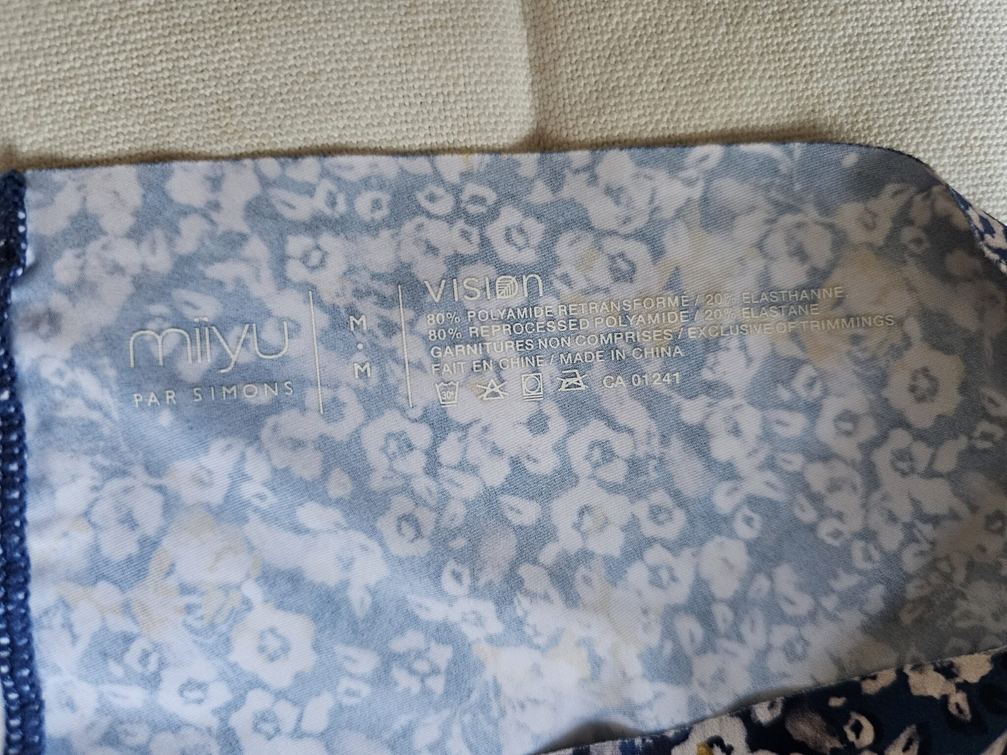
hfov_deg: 73.9
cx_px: 504
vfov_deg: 58.9
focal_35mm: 23
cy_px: 378
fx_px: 669
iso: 500
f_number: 1.7
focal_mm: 6.3
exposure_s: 1/37.1
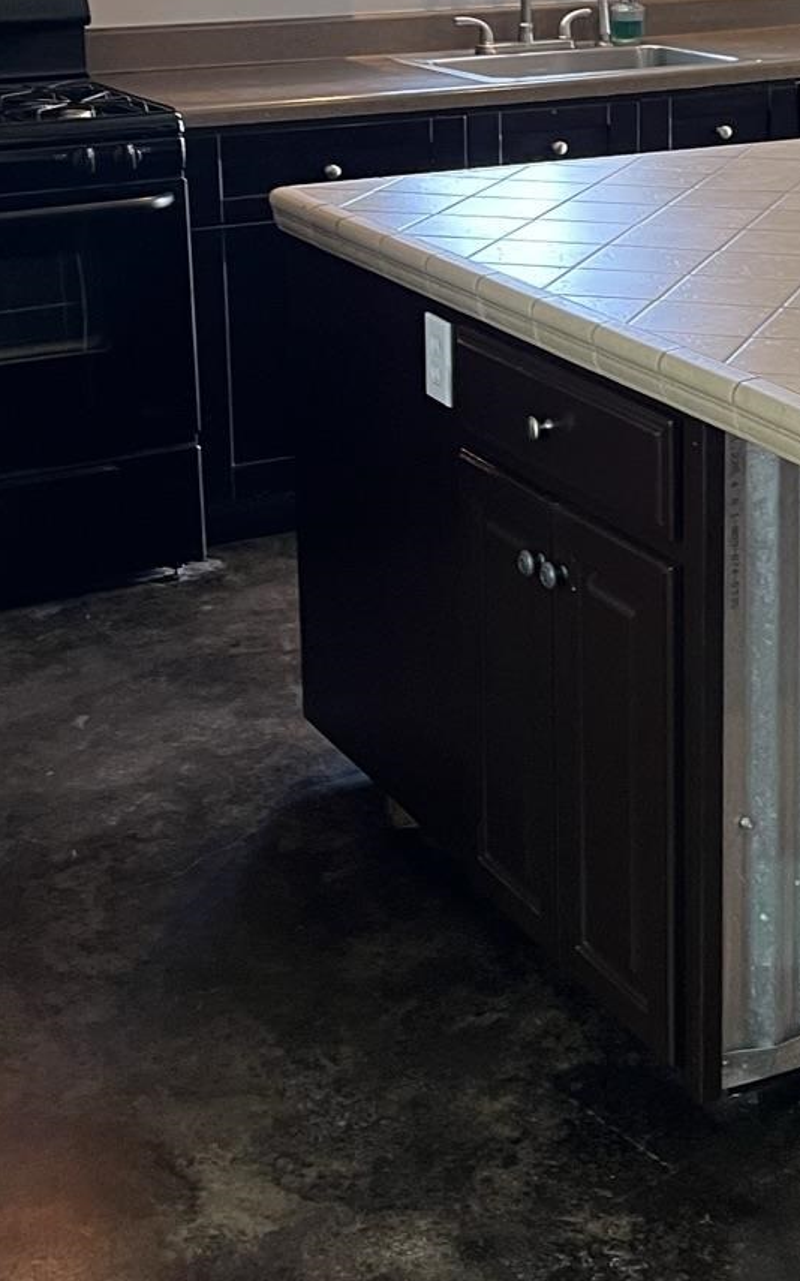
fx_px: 2304
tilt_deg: -9.2
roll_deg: +1.2
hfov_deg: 19.4
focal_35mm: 66
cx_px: 691
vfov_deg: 30.3
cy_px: 250
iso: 160
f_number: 1.5
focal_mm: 5.7
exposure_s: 1/60
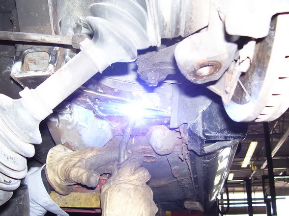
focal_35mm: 37
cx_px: 148
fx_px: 309
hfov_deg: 50.1
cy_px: 105
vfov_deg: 38.7
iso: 80
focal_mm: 5.6
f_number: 2.7
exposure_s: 1/60
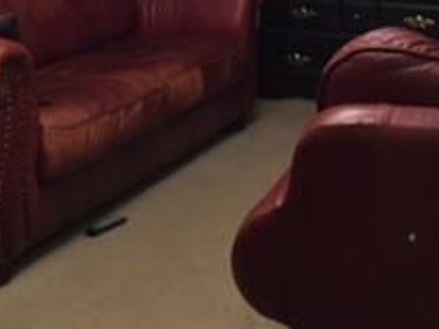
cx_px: 370
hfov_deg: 21.9
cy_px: -104
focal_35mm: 88
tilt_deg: -2.0
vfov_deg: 15.9
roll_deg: -1.5
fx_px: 1115
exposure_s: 1/4
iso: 64
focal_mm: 4.15
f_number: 2.2
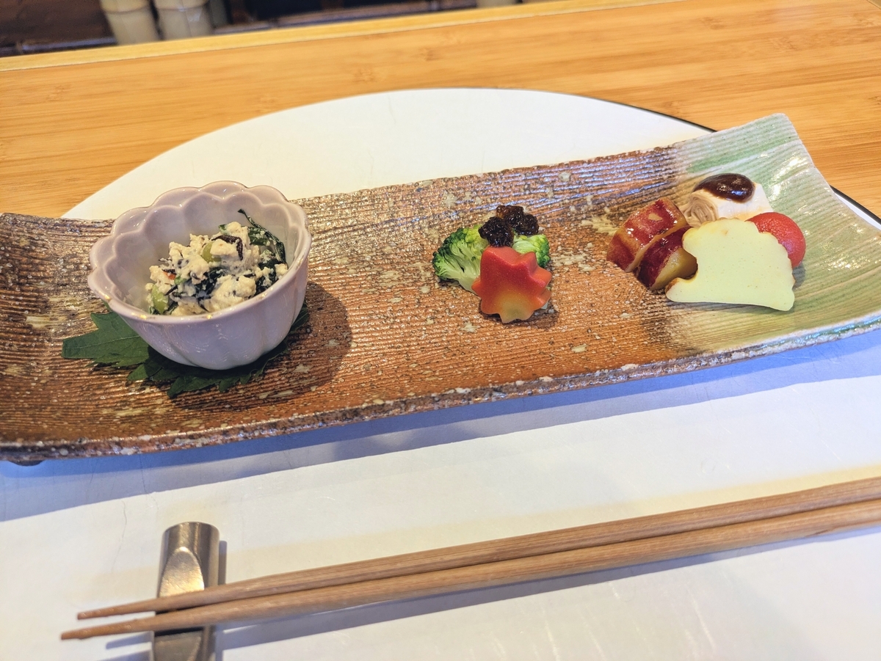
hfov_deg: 69.4
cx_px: 440
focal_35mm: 25
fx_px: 637
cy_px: 330
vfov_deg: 54.9
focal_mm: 5.43
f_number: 1.89
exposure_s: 1/120
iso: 339
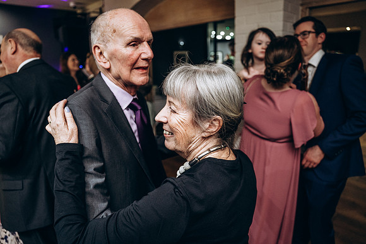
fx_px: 244
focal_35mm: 24
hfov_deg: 73.7
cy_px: 122
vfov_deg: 53.2
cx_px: 183
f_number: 2.8
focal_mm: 24
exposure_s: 1/160
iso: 2000
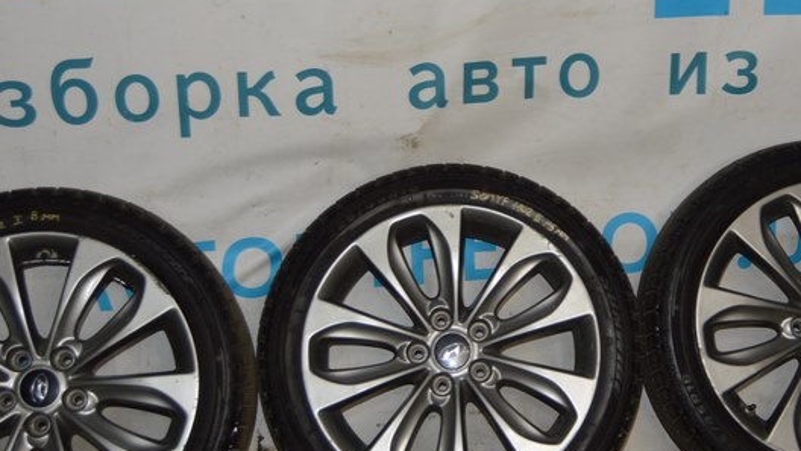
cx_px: 583
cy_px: 163
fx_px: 1423
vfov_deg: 18.0
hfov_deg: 31.0
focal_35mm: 67
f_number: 3.5
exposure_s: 1/60
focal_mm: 22
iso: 400
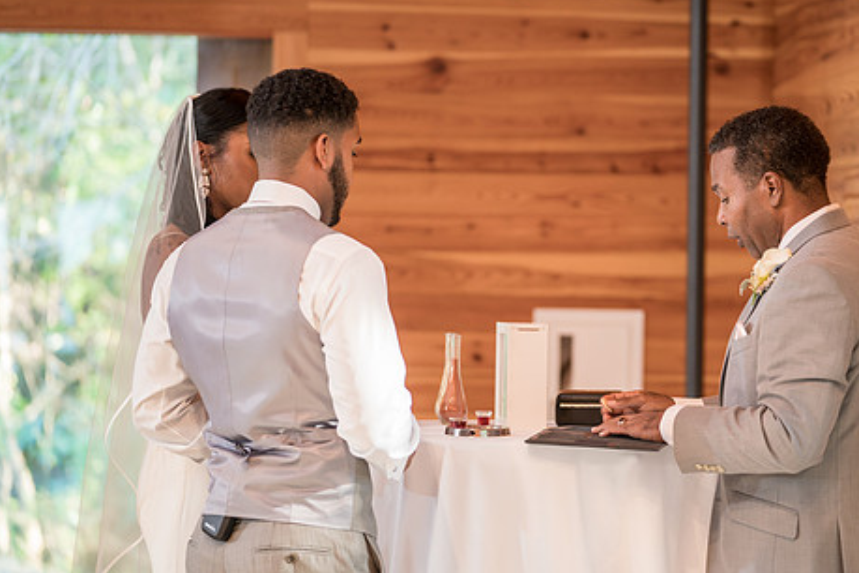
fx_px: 3078
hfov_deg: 15.9
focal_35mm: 129
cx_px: 533
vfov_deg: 10.6
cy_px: 308
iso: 800
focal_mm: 102
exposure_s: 1/100
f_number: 2.8
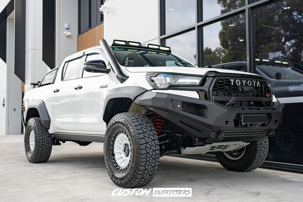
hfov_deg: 54.4
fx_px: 295
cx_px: 152
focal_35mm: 35
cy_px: 101
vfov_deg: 37.9
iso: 125
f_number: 4
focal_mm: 35
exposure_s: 1/60
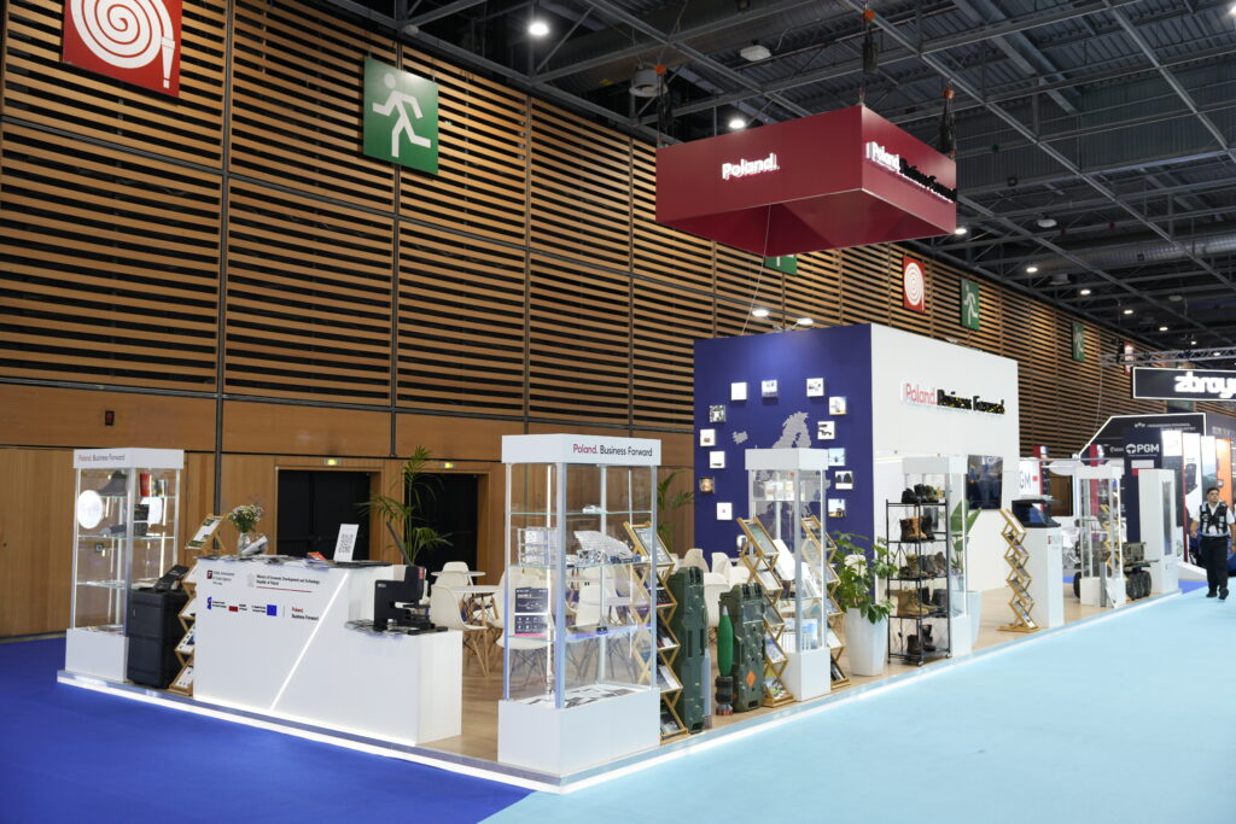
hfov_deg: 57.2
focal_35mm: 33
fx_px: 1133
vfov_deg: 40.0
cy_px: 412
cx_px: 618
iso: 500
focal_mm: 33
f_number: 2.8
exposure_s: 1/160
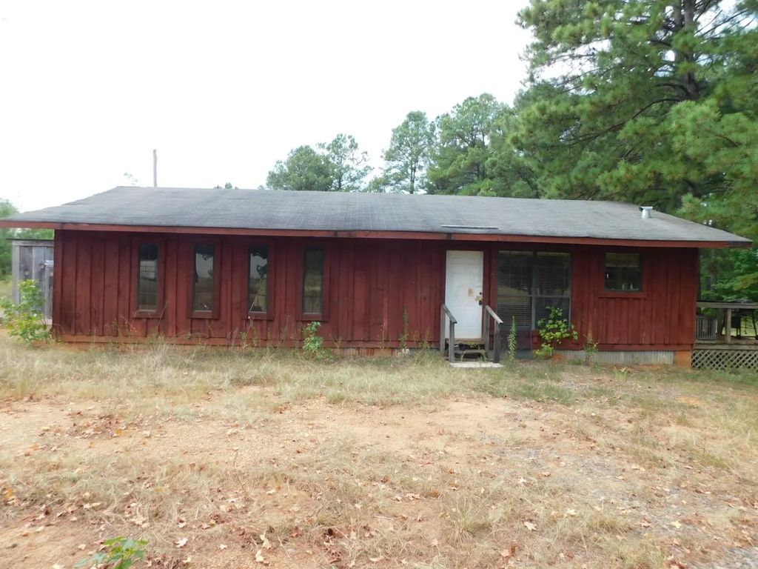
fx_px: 504
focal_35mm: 23
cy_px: 284
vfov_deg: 58.9
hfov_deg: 73.9
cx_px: 379
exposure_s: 1/400
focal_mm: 4
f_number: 3
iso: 125
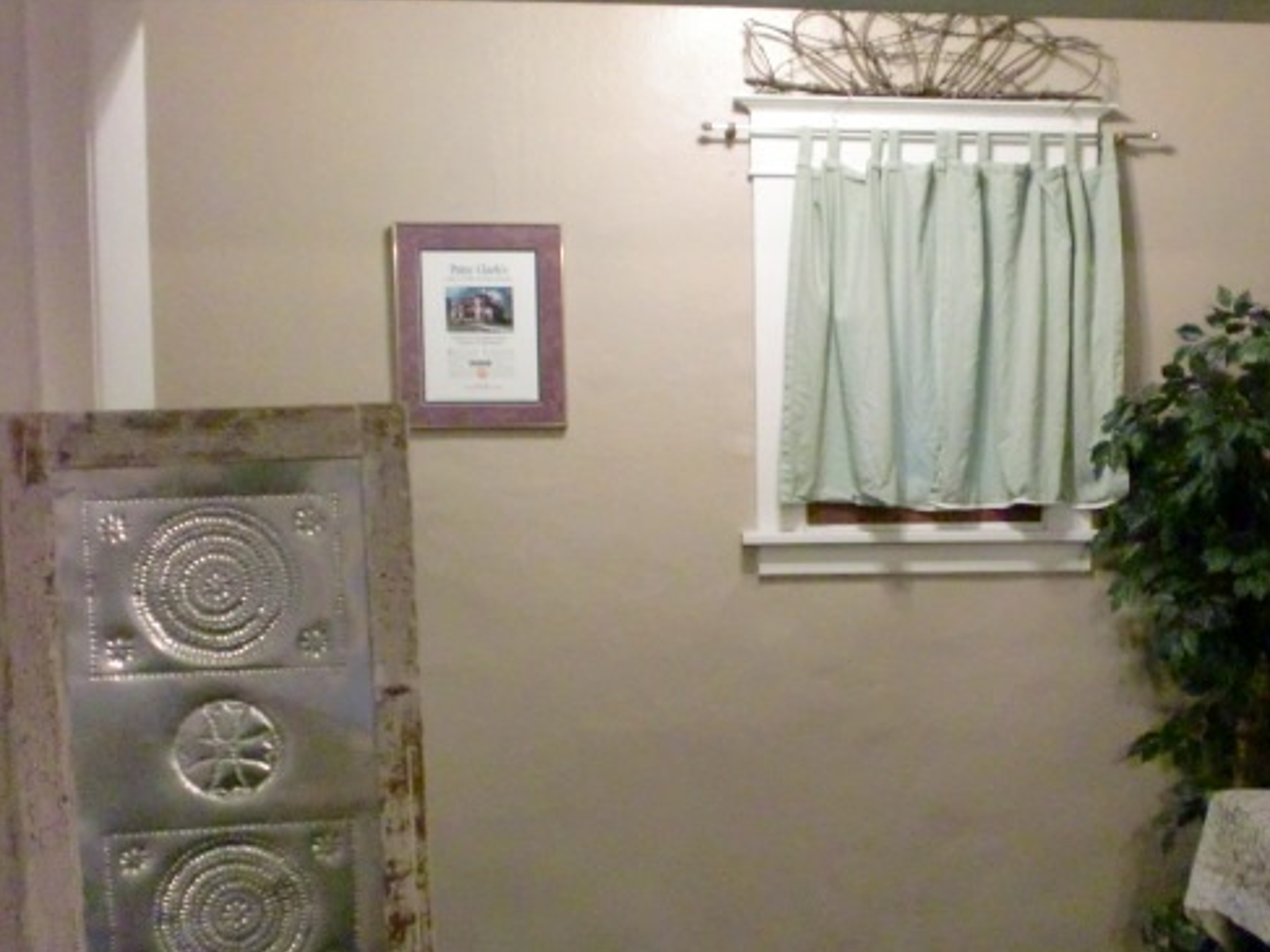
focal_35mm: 46
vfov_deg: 31.4
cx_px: 827
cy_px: 576
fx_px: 1687
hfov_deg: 40.8
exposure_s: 1/60
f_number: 3.1
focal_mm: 6.3
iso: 1000
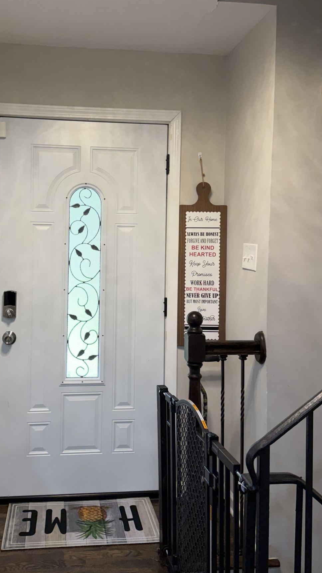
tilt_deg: +0.1
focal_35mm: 35
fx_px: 531
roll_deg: -1.1
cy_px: 257
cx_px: 112
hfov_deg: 33.5
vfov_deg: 56.5
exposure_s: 1/120
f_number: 1.78
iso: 250
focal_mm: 6.76
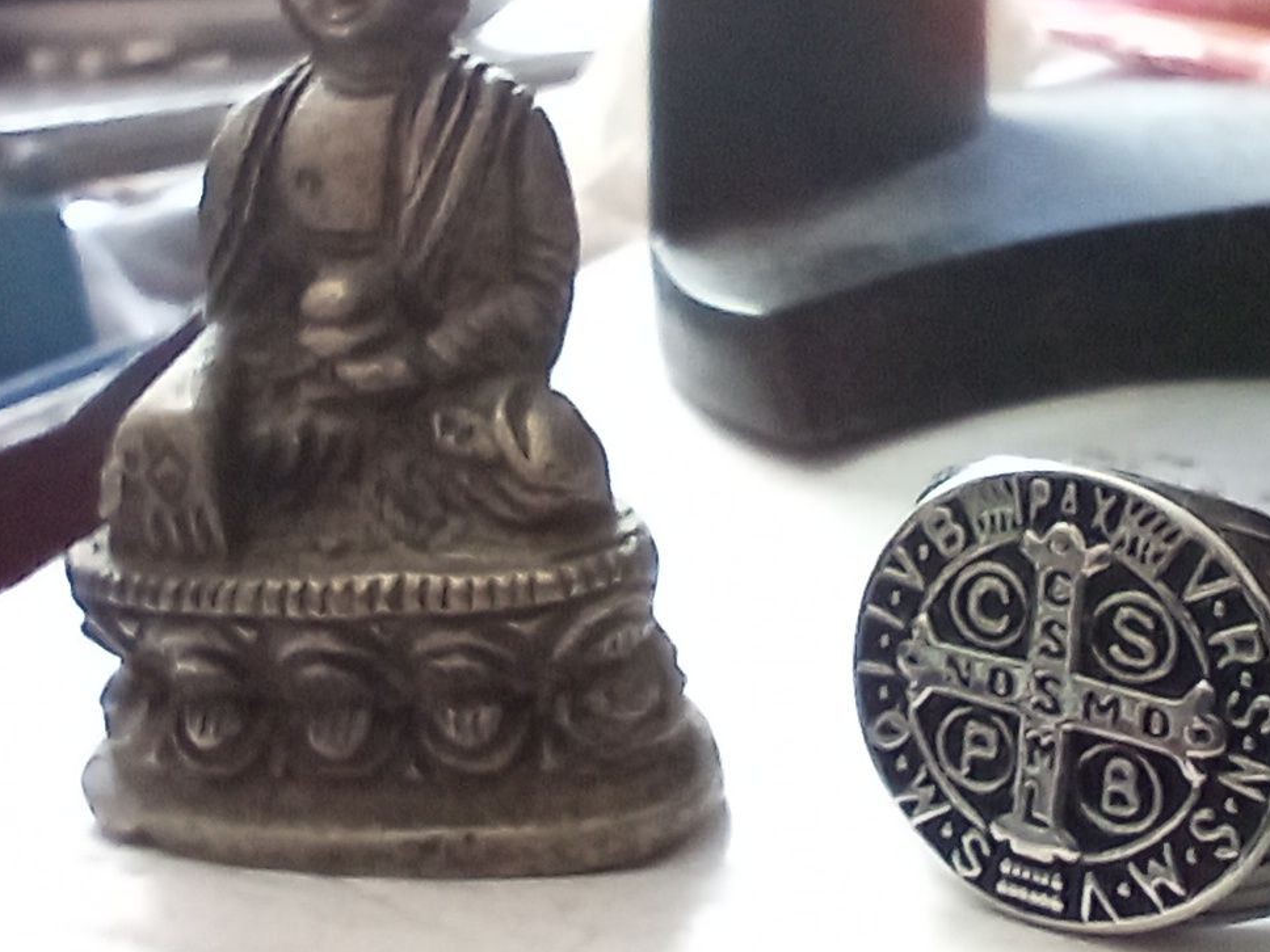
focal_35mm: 38
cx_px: 731
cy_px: 355
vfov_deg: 37.5
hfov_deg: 48.8
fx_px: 1394
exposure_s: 1/33.4
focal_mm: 1.65
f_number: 2.4
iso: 249
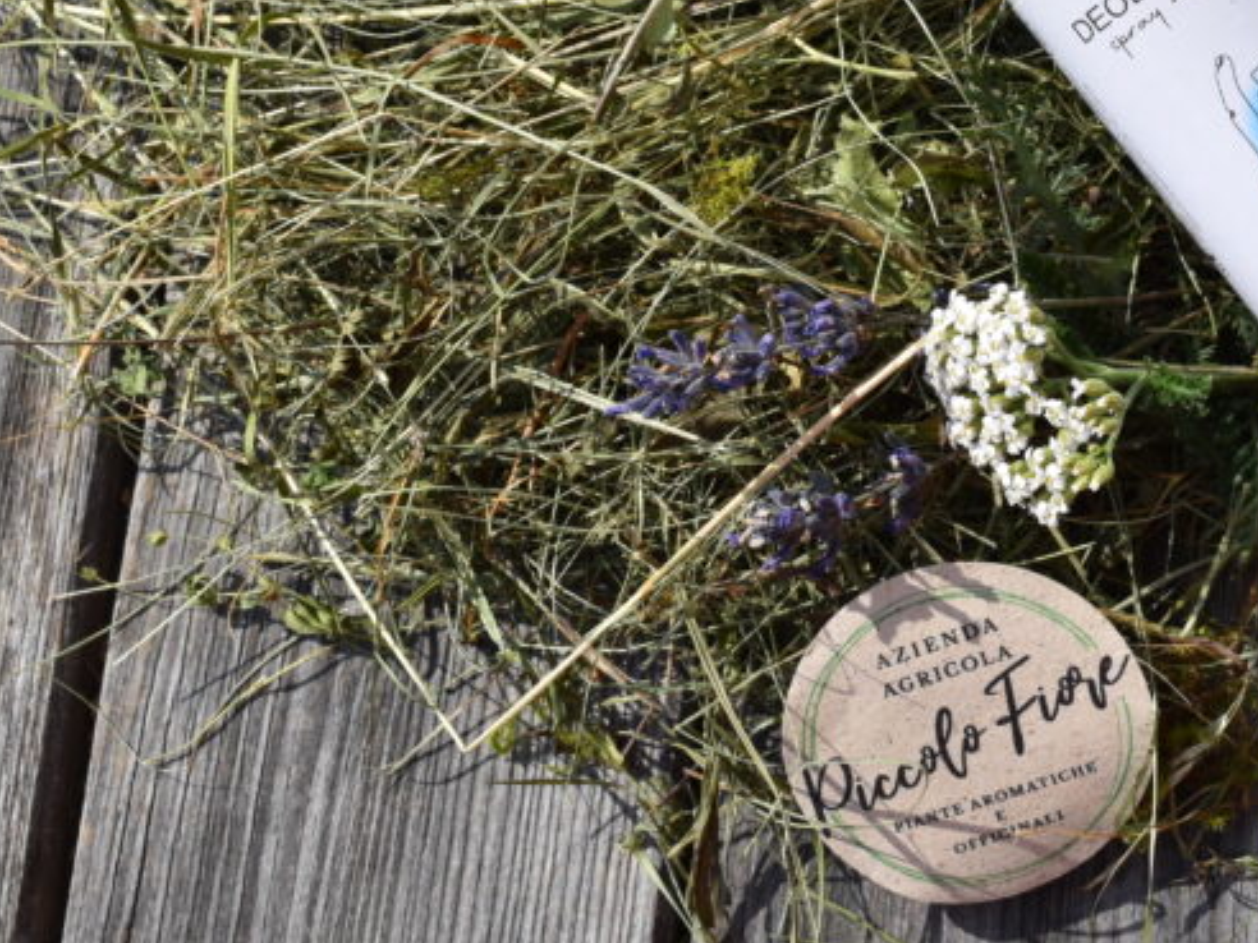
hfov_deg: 23.9
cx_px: 923
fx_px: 2944
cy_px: 104
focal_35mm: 81
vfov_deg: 17.9
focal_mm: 27
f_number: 10
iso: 200
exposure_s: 1/400
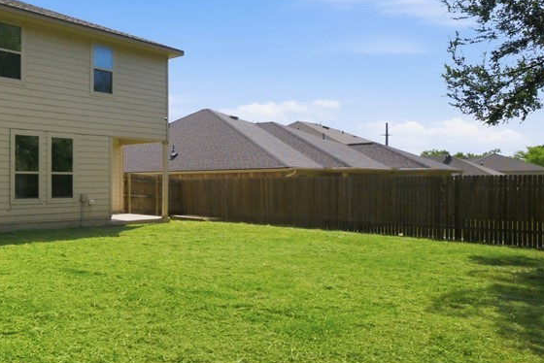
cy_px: 177
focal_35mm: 31
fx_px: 469
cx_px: 41
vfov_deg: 42.4
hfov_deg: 52.0
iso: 2000
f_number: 7.1
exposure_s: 1/6400
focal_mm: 16
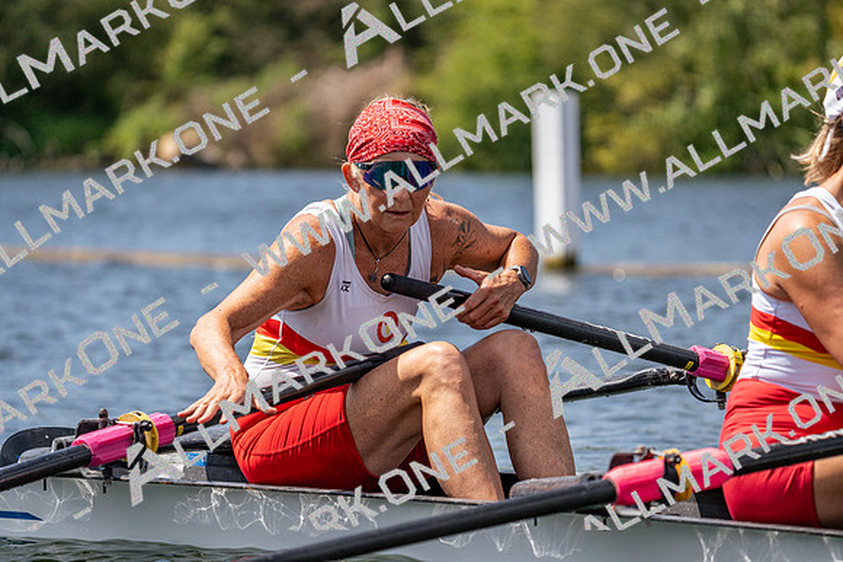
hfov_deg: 7.9
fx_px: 6066
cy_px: 281
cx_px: 422
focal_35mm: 259
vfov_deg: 5.3
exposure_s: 1/2000
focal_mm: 259
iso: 250
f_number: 5.6
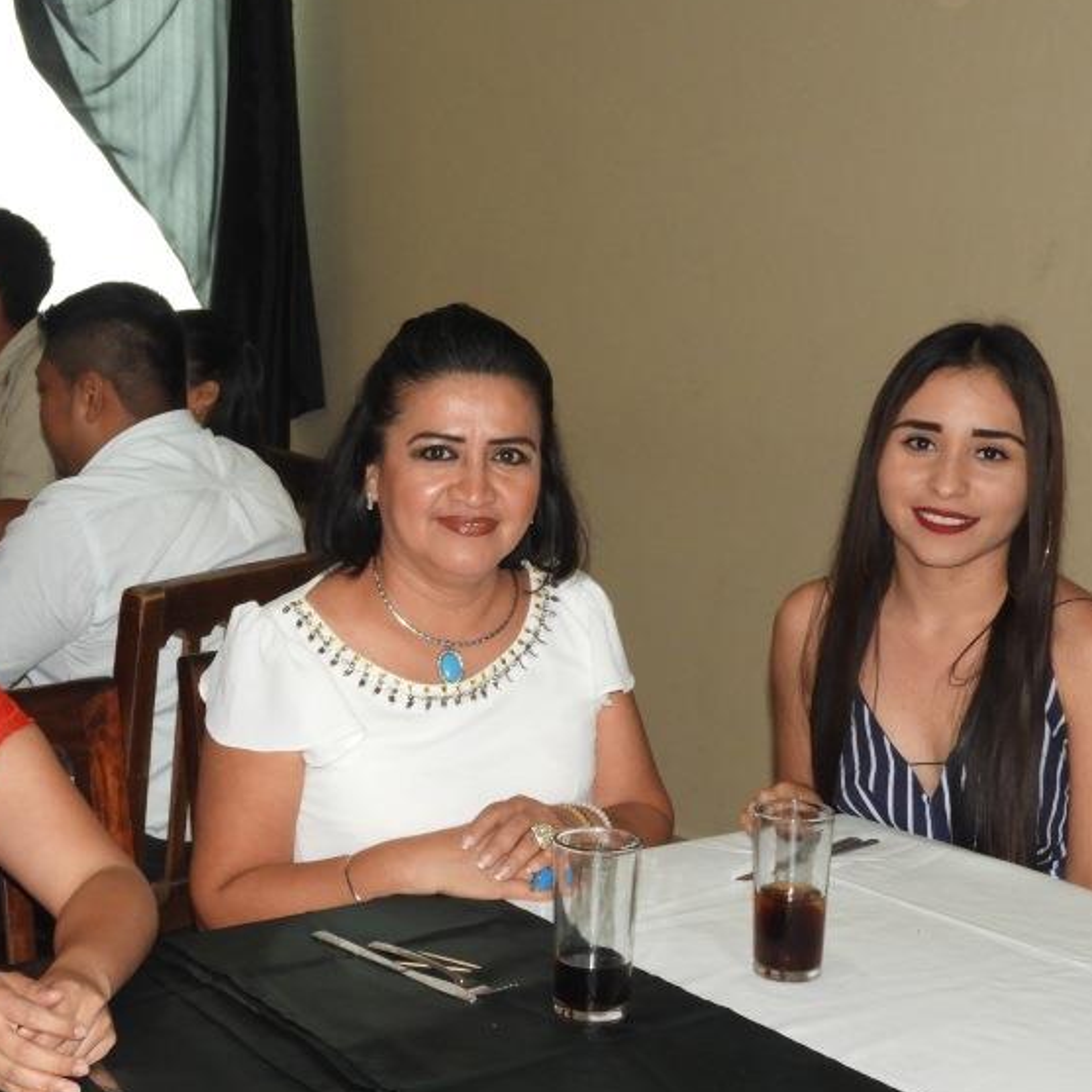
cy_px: 663
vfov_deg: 26.4
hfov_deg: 26.3
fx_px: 2320
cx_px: 353
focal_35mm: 65
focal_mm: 7.2
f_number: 3.8
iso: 200
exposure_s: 1/30
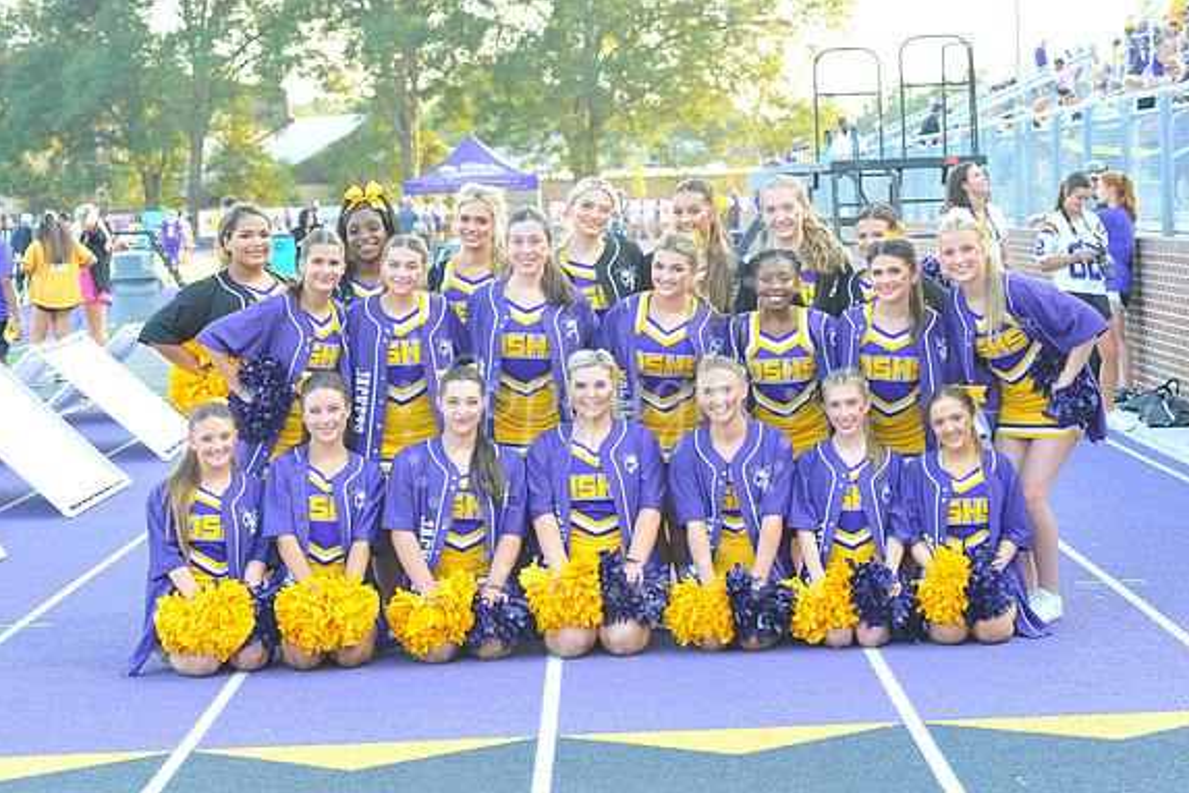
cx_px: 598
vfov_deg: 14.7
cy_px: 399
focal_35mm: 93
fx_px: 3071
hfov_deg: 21.9
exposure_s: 1/60
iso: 400
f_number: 5.6
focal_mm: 92
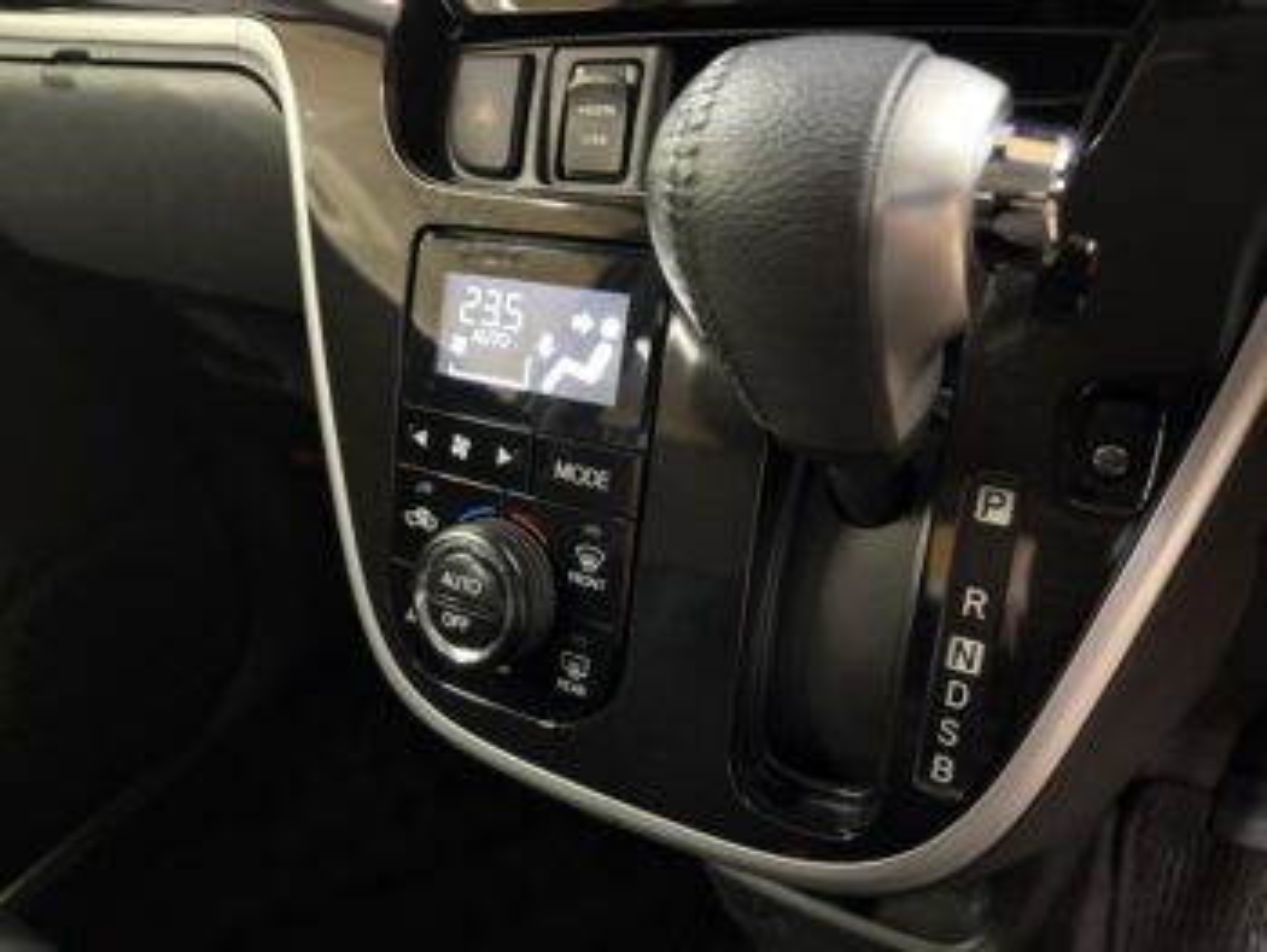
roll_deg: +8.9
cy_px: 476
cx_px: 634
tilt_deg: -31.4
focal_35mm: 26
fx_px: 952
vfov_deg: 53.1
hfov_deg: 67.3
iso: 1000
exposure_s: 1/25
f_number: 1.6
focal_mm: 5.96
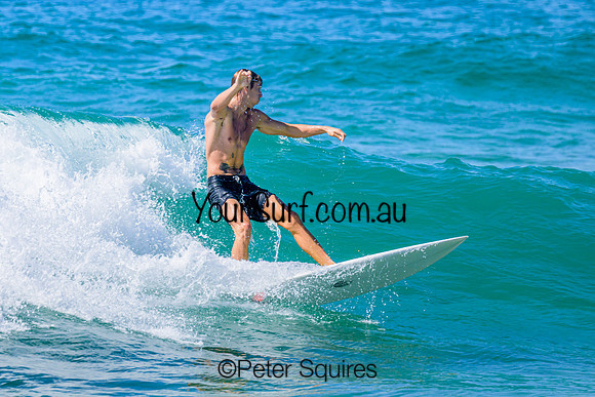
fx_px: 13435
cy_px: 128
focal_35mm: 813
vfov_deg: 1.7
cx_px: 210
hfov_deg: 2.5
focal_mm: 600
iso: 400
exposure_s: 1/2000
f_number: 11
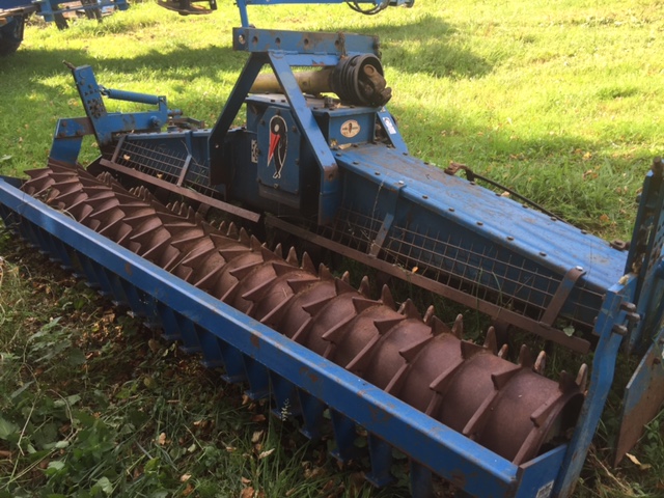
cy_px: 249
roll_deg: +4.0
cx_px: 332
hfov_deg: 61.7
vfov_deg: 48.2
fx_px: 556
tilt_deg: -31.0
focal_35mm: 29
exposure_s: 1/215
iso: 32
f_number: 2.2
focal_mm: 4.15
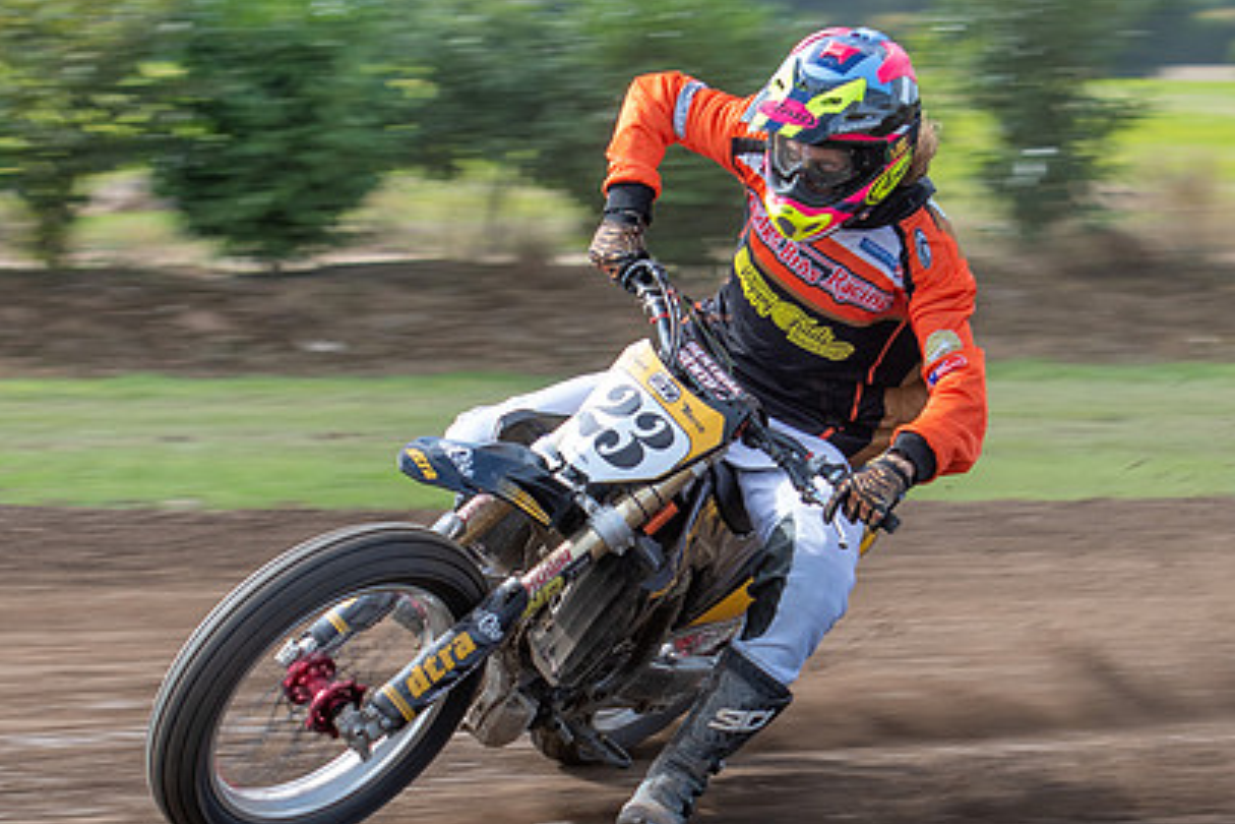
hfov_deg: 10.3
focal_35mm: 200
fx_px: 6861
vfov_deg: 6.9
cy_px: 600
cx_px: 673
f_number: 5
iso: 125
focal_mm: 70
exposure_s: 1/320
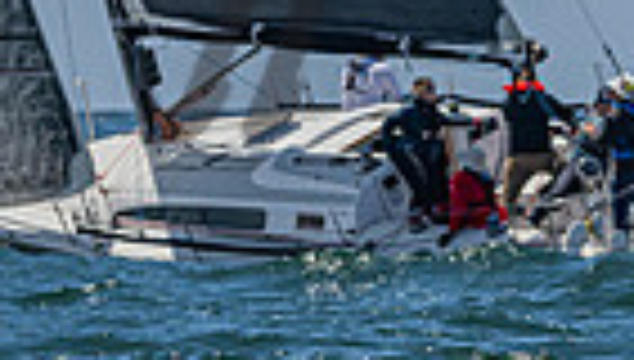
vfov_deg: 1.1
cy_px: -344
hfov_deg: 1.9
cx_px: 248
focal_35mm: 1157
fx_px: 19491
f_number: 5.6
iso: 320
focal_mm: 220
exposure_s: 1/5000
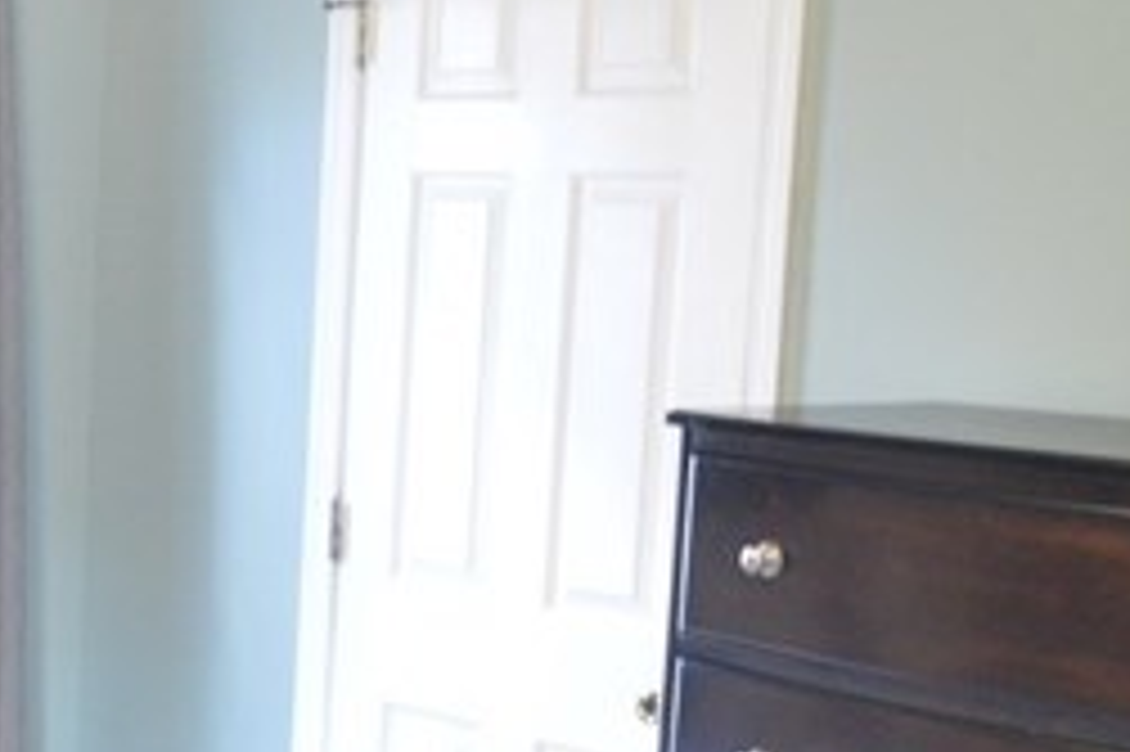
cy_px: 527
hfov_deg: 22.0
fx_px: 2447
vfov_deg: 17.4
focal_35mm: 78
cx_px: -515
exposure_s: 1/8
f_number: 4
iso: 800
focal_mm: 12
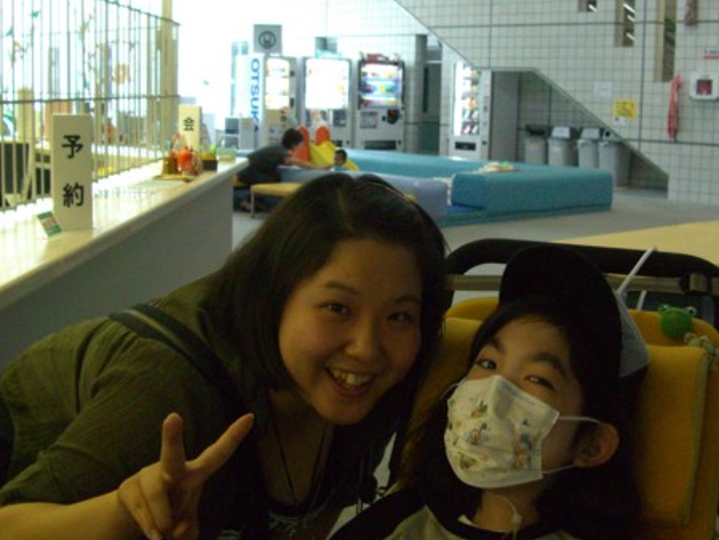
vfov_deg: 27.0
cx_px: 385
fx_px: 1122
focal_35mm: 54
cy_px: 248
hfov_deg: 35.5
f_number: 2.8
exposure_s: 1/80
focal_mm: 7.9
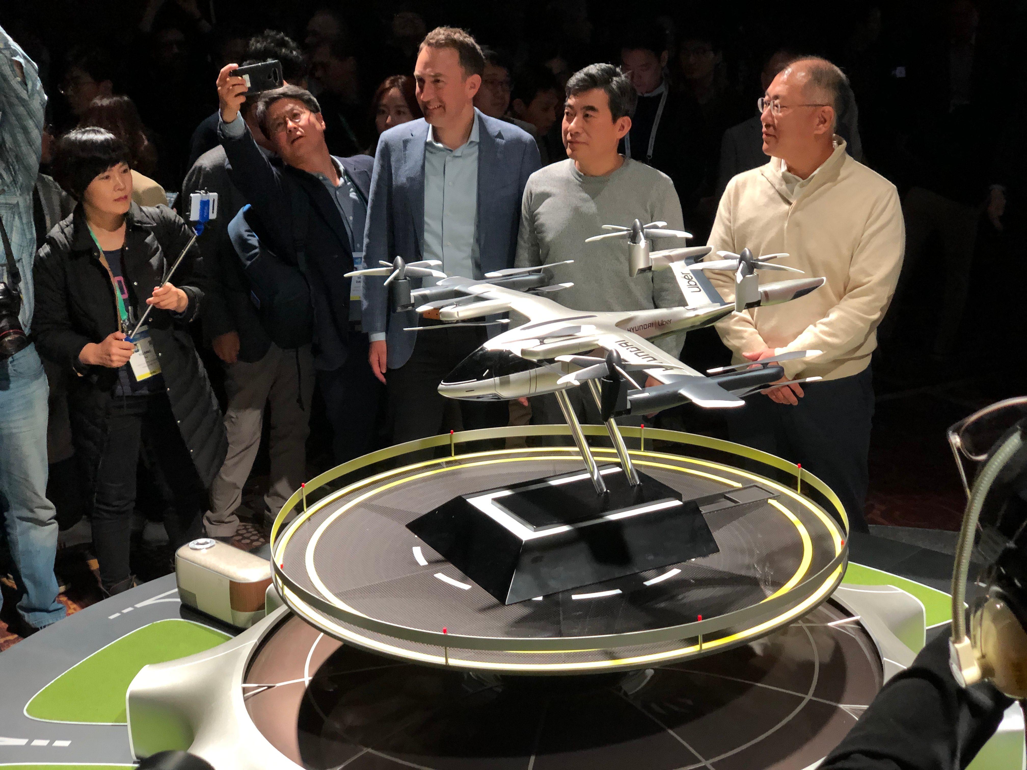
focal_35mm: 52
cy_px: 385
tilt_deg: -16.0
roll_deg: +7.6
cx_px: 514
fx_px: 1543
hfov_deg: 36.8
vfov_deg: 28.0
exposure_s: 1/43
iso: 100
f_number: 2.4
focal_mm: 6
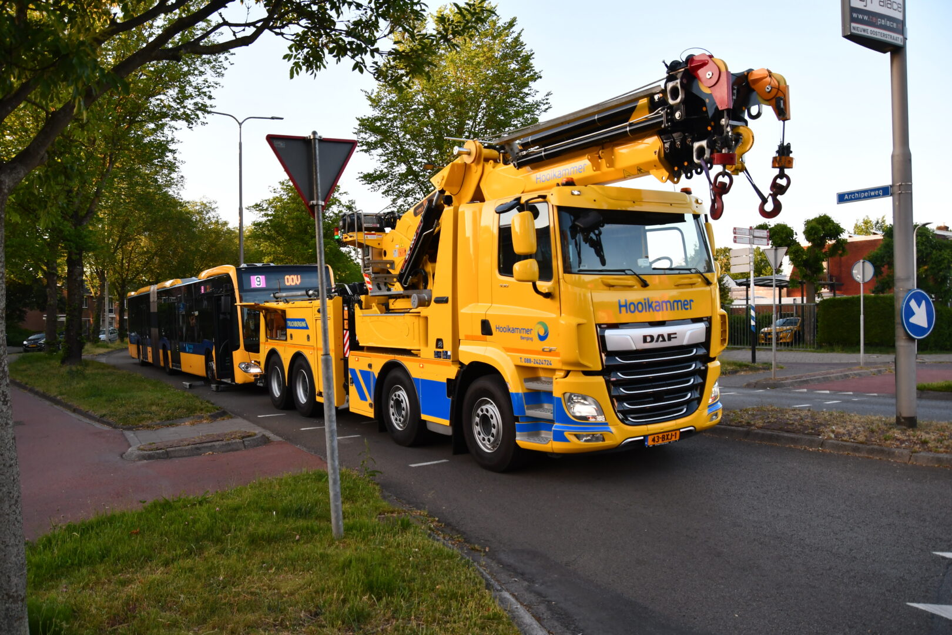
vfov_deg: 47.9
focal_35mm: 27
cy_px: 318
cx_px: 476
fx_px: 714
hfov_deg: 67.4
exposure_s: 1/250
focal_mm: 18
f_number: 5
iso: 400
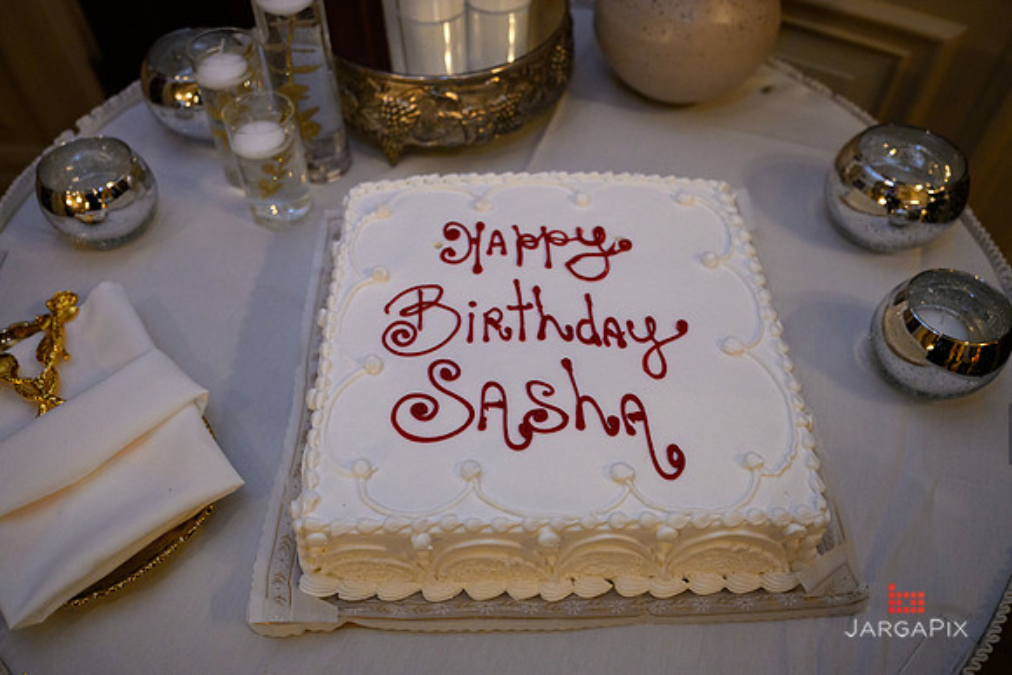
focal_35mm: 28
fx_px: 783
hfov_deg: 65.7
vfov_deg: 46.6
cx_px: 506
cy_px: 338
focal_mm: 26.5
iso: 3200
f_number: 3.2
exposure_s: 1/125
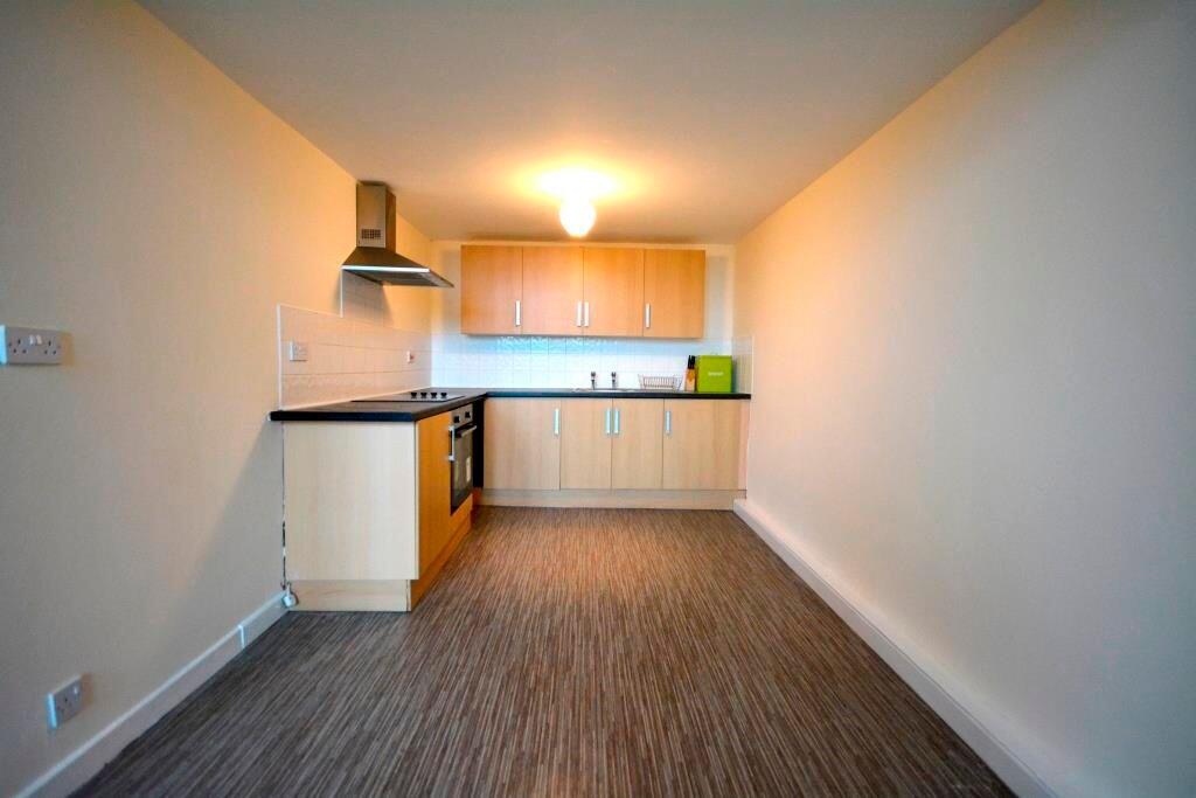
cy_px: 399
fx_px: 548
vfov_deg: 72.1
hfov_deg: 95.0
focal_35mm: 16
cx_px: 598
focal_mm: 11
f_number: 4.2
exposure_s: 1/30
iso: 1600
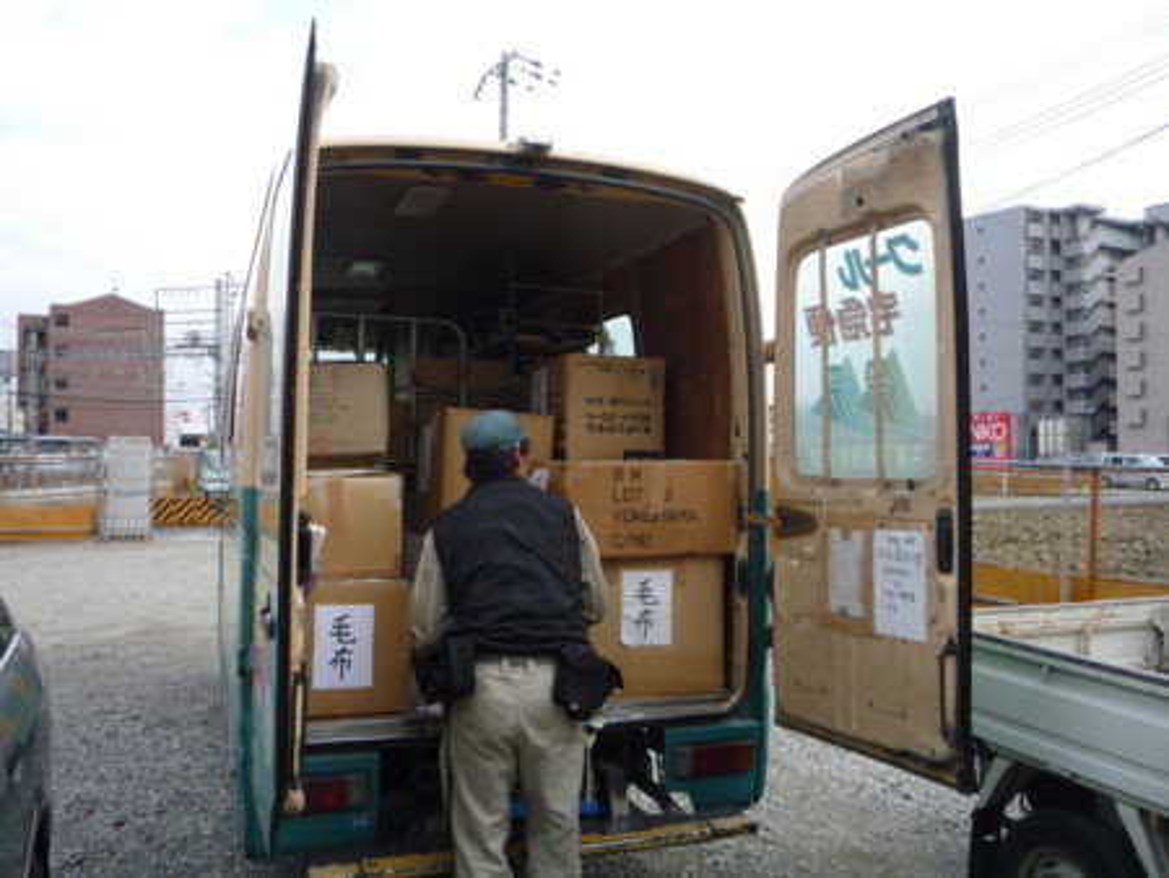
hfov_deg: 58.3
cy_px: 439
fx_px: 1047
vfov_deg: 45.5
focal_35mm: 31
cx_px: 584
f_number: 4
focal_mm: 5.3
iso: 100
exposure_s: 1/200
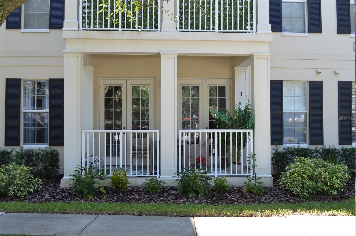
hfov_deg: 49.6
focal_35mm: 39
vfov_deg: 34.1
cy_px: 118
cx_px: 178
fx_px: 385
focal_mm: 26
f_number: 5.6
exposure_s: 1/125
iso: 400
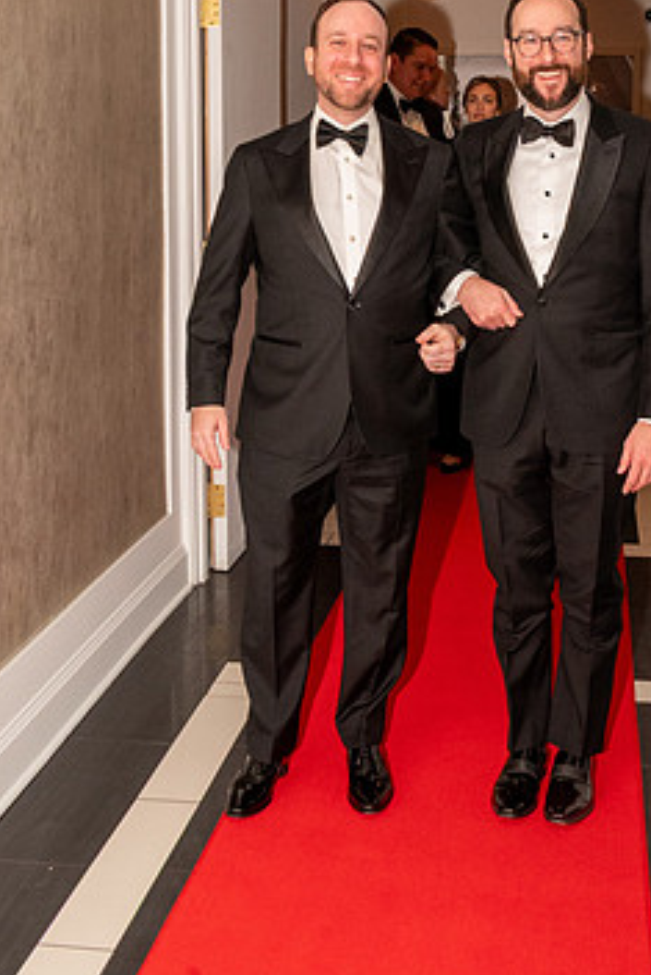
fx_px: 1246
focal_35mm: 46
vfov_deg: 42.6
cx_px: 407
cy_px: 413
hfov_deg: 29.2
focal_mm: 24
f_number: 13
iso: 1600
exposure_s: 1/200
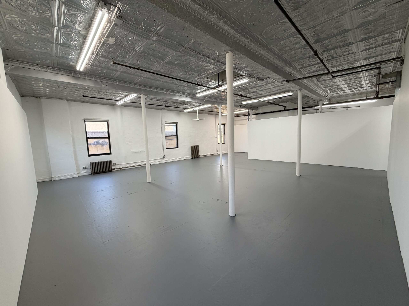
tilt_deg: -6.1
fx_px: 165
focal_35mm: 14
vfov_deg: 85.7
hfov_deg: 102.1
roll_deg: +2.5
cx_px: 204
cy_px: 153
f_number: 2.2
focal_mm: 2.22
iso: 100
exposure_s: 1/120
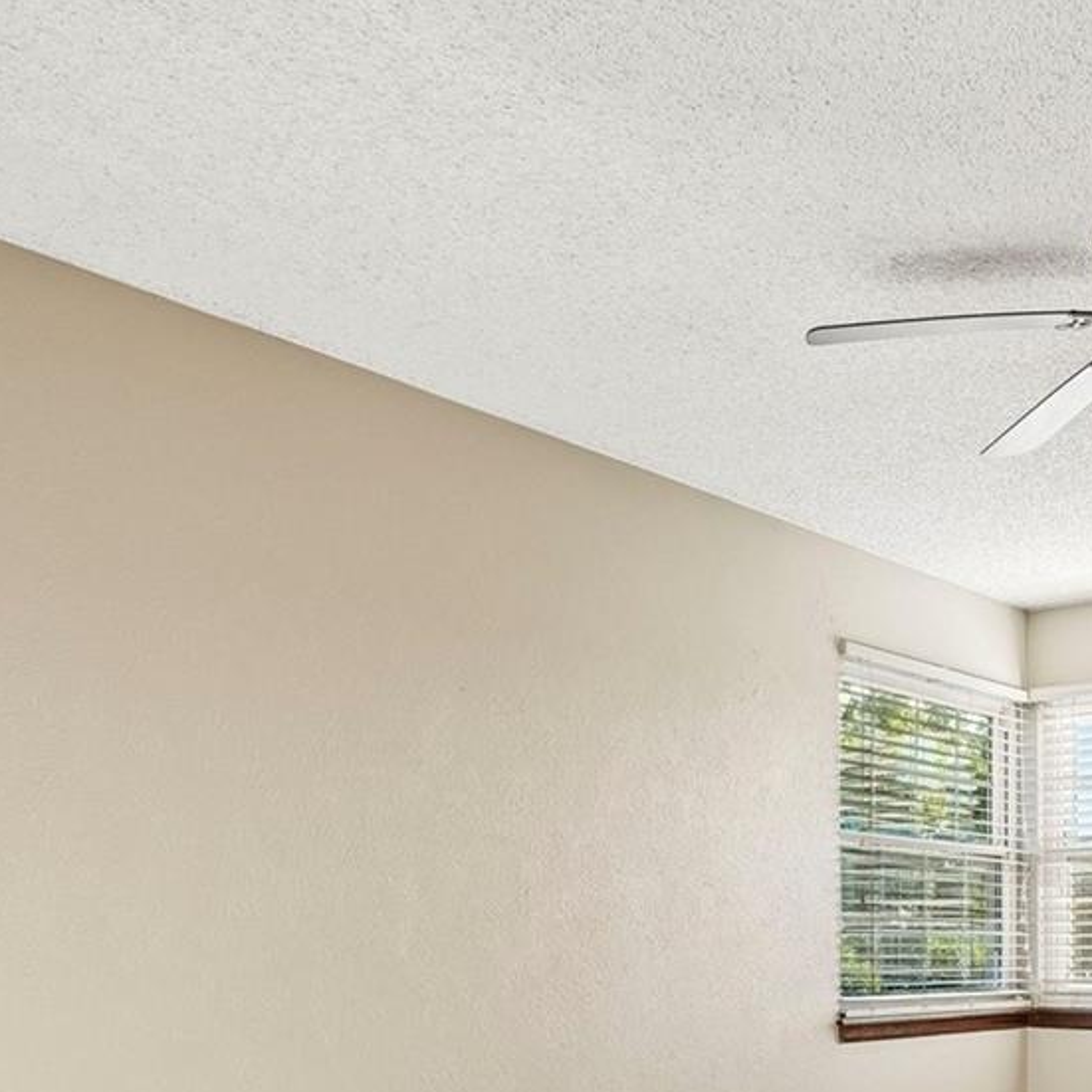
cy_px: 957
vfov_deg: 41.8
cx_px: 753
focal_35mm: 37
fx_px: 1321
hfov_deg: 44.1
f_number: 8
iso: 400
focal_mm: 10
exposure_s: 1/60
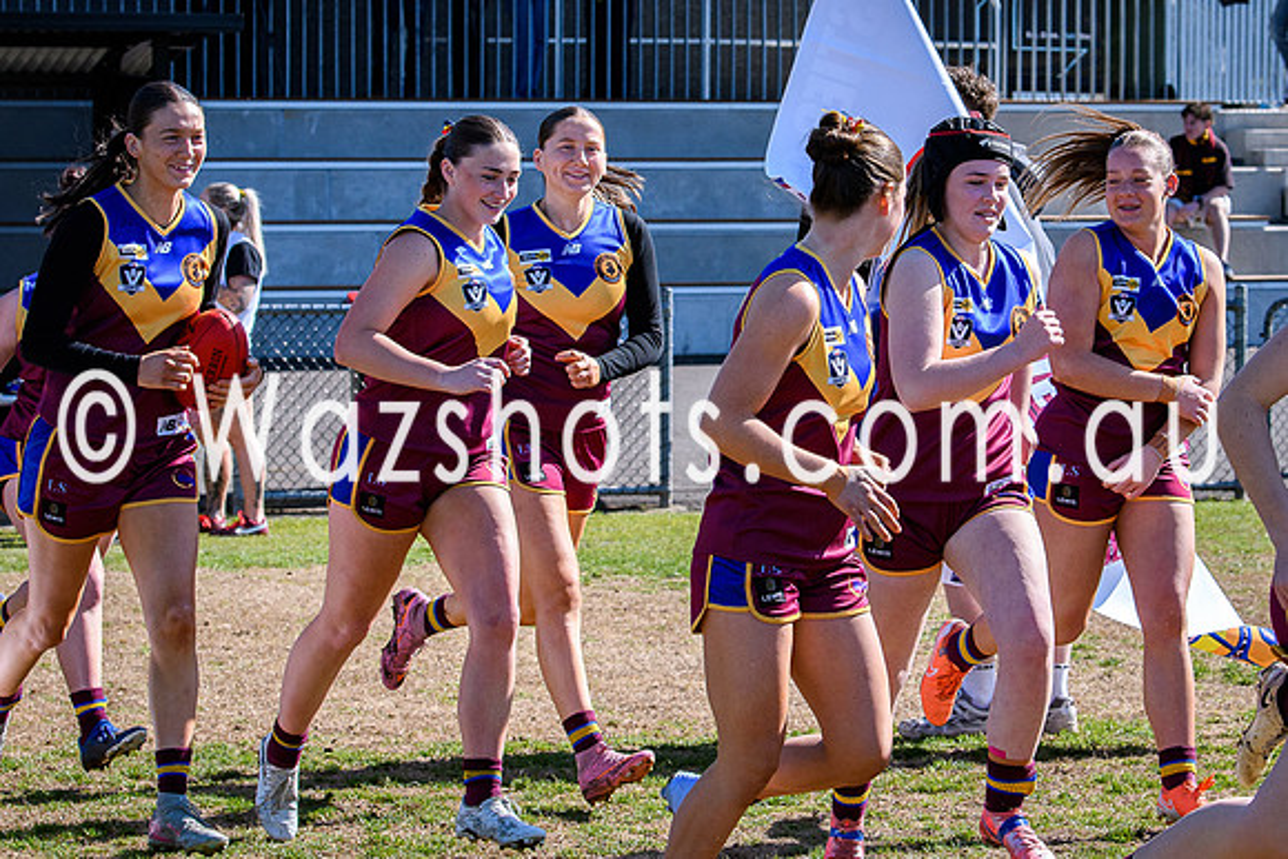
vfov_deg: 7.8
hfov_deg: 11.6
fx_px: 6332
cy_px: 285
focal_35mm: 177
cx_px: 778
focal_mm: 70
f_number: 5.6
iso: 500
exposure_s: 1/1600
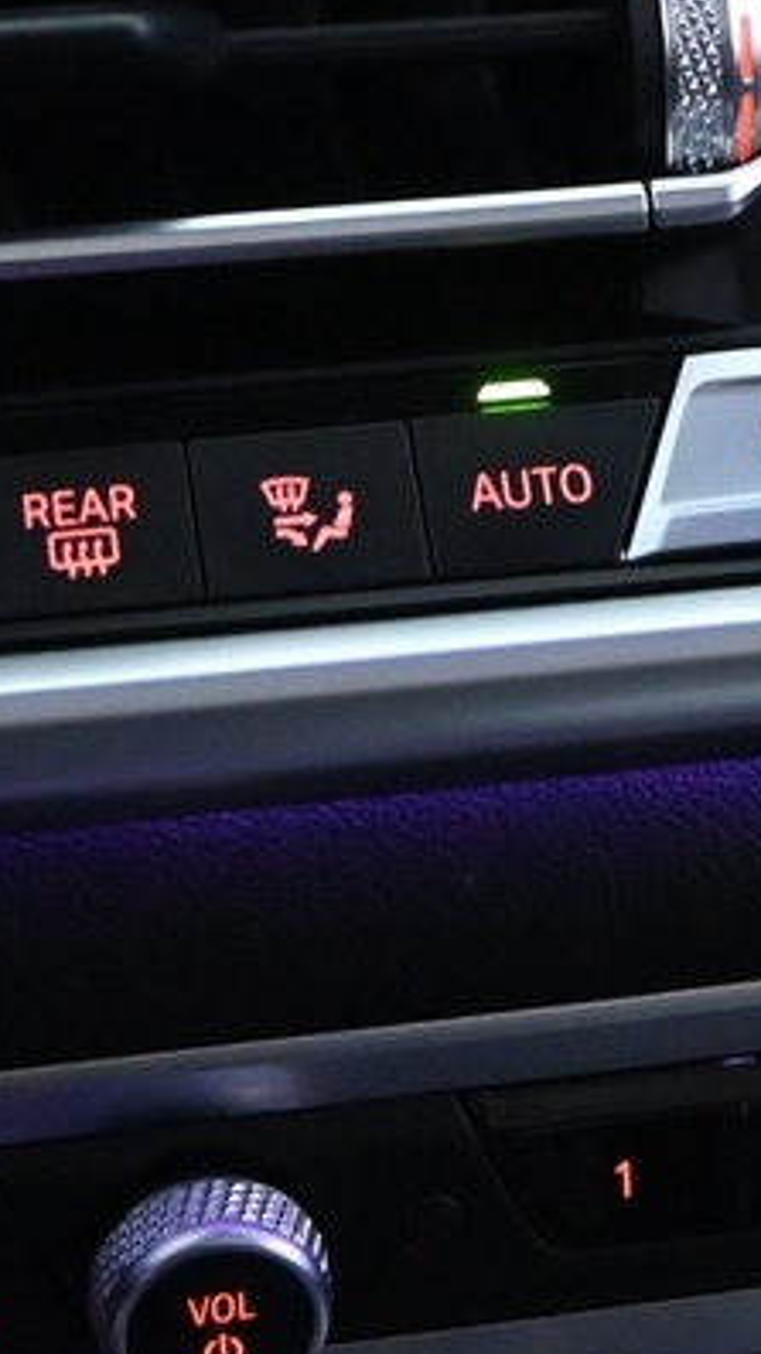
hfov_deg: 8.4
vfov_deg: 15.1
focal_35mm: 141
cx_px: 1140
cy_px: 242
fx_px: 5064
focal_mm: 22
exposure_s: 1/40
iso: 4500
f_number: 4
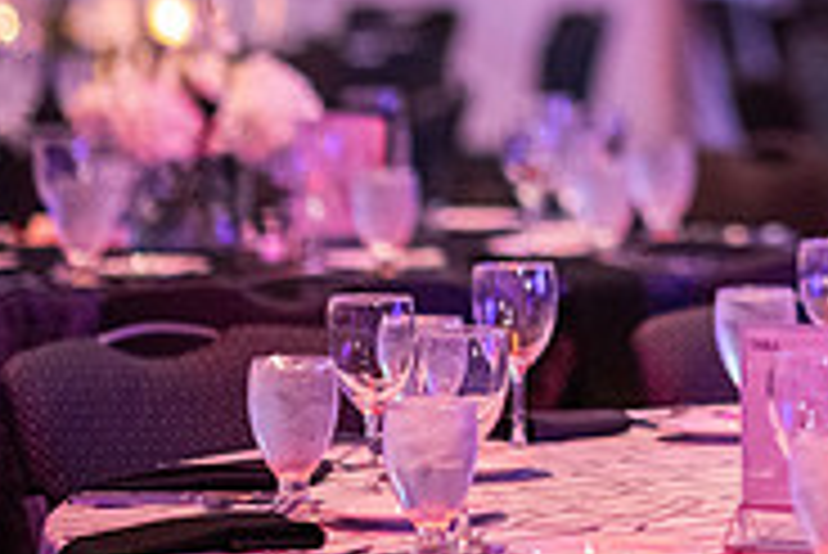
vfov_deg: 5.1
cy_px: -182
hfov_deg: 7.6
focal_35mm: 269
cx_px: 940
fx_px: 6192
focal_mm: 85
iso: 2000
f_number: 1.4
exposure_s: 1/200
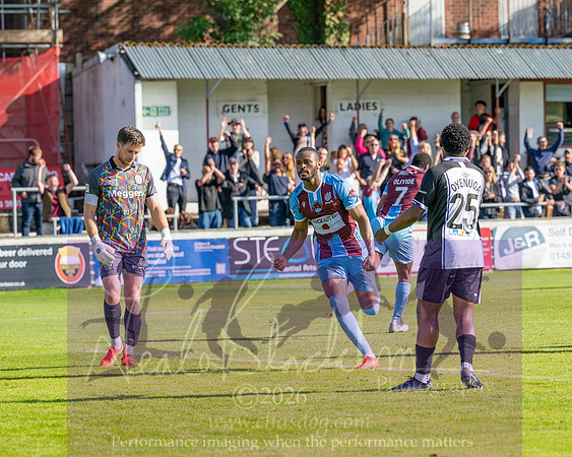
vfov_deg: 7.6
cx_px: 286
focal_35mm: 203
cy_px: 228
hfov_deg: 9.5
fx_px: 3432
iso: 400
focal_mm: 120
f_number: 4
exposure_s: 1/2500
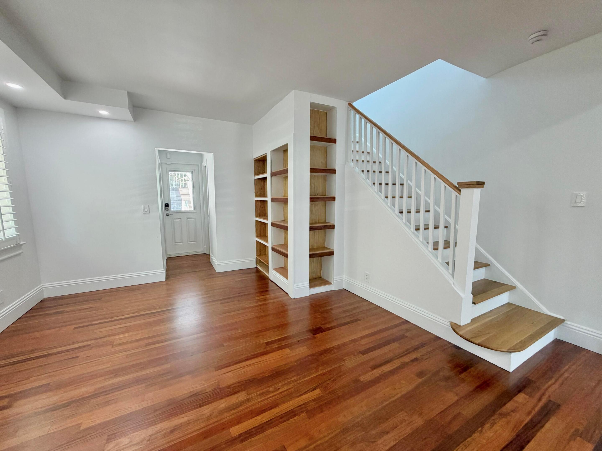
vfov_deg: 85.7
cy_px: 226
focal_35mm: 14
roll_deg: +1.1
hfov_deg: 102.1
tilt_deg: -7.4
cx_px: 301
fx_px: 243
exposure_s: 1/120
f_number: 2.2
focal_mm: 2.22
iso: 250
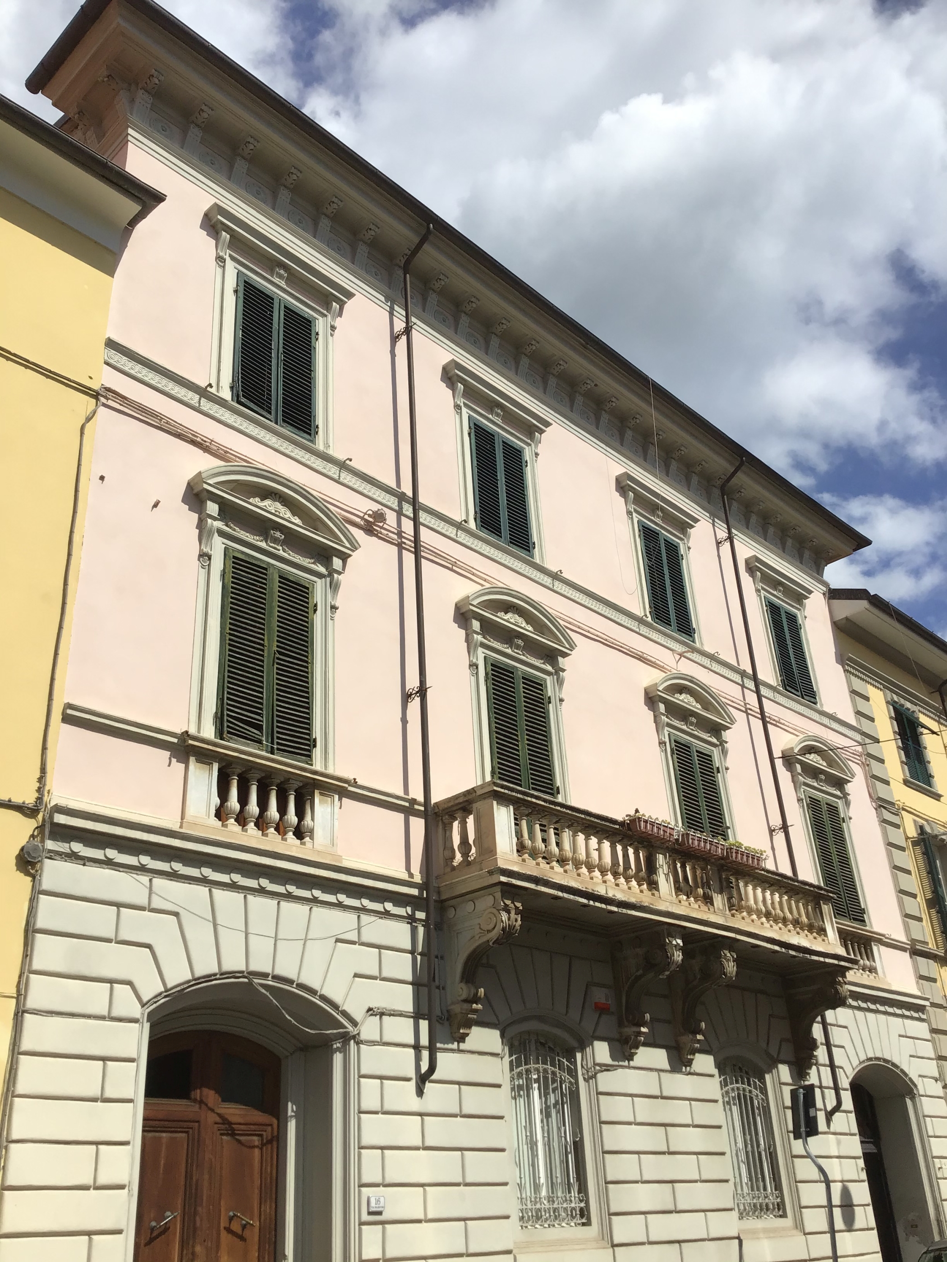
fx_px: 1131
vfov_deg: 58.4
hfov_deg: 45.4
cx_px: 474
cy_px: 631
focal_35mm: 31
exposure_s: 1/2469
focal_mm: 3.3
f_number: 2.4
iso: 25
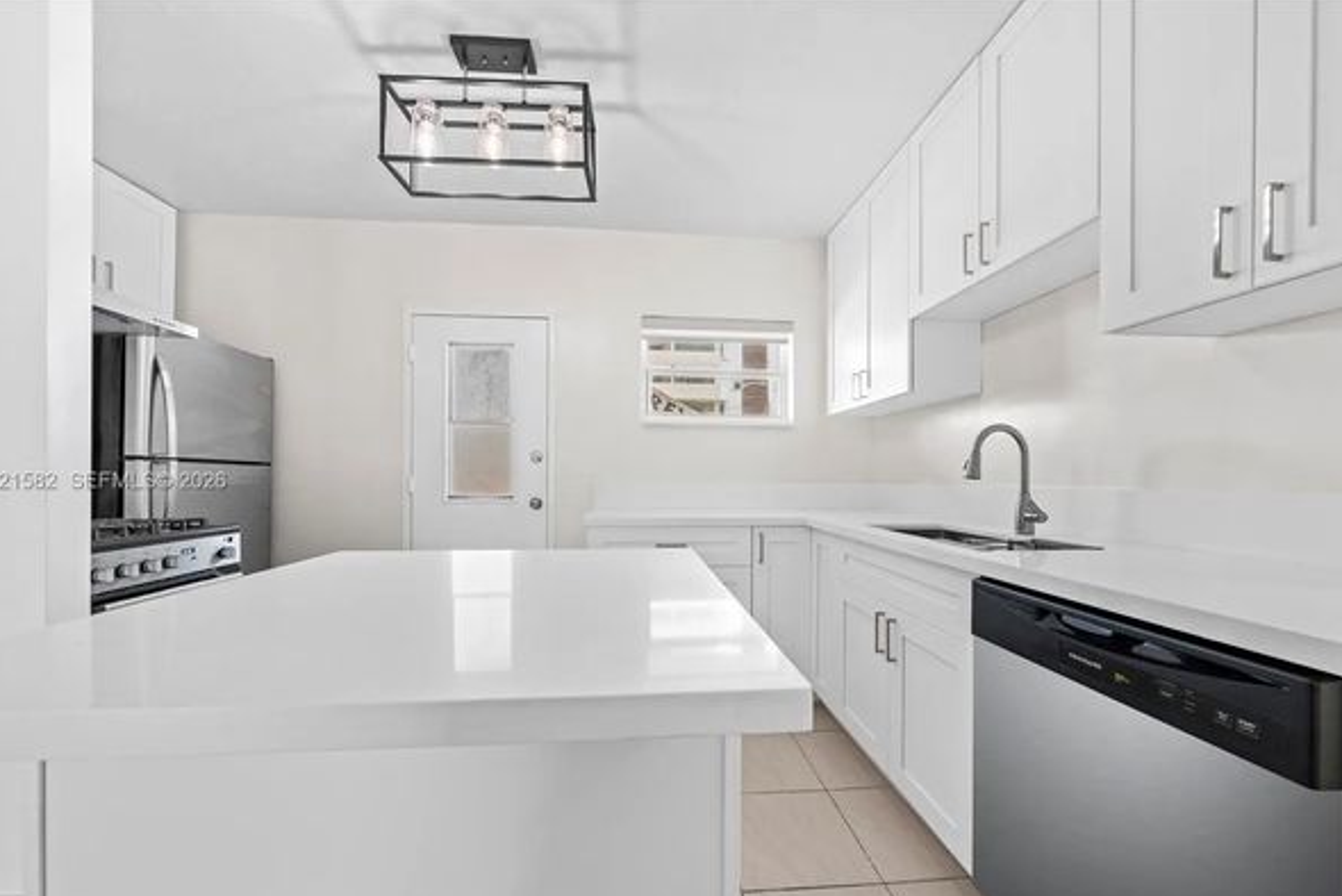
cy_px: 482
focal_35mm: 13
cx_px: 671
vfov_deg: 85.3
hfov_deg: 108.3
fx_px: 485
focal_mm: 12
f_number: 7.1
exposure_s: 1/6
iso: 320
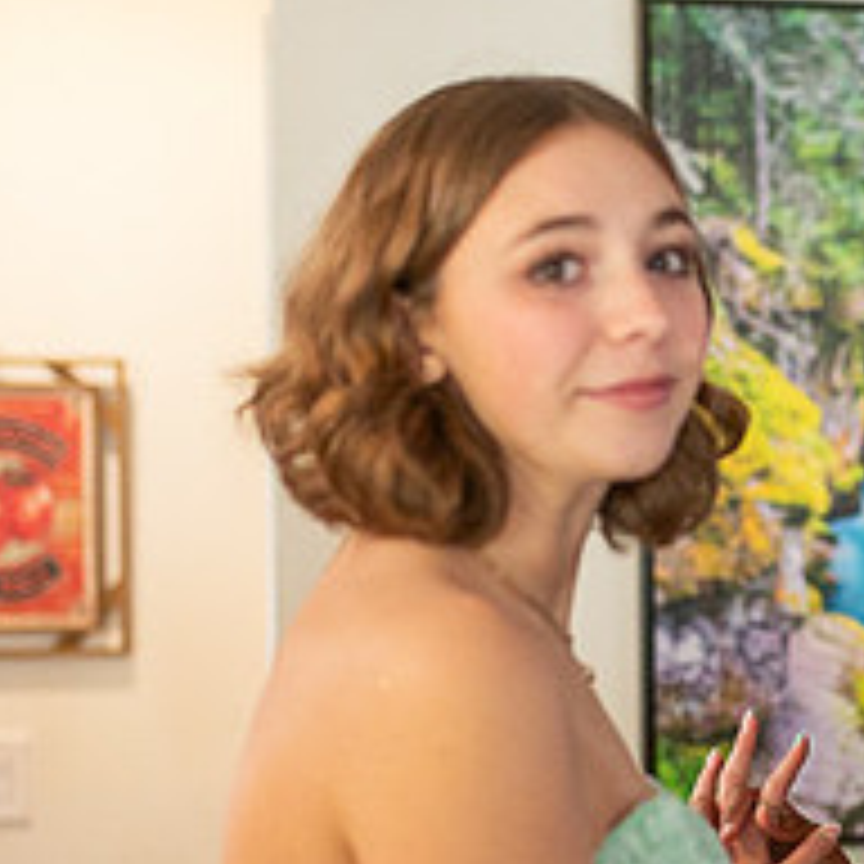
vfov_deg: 17.5
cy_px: 615
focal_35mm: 99
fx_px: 2796
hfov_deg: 16.8
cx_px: 1044
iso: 1600
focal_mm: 35
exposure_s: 1/1250
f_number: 1.4
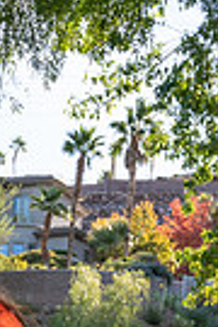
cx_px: -61
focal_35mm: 110
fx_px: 999
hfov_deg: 12.1
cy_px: 518
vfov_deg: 16.6
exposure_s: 1/160
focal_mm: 33
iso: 100
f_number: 5.6
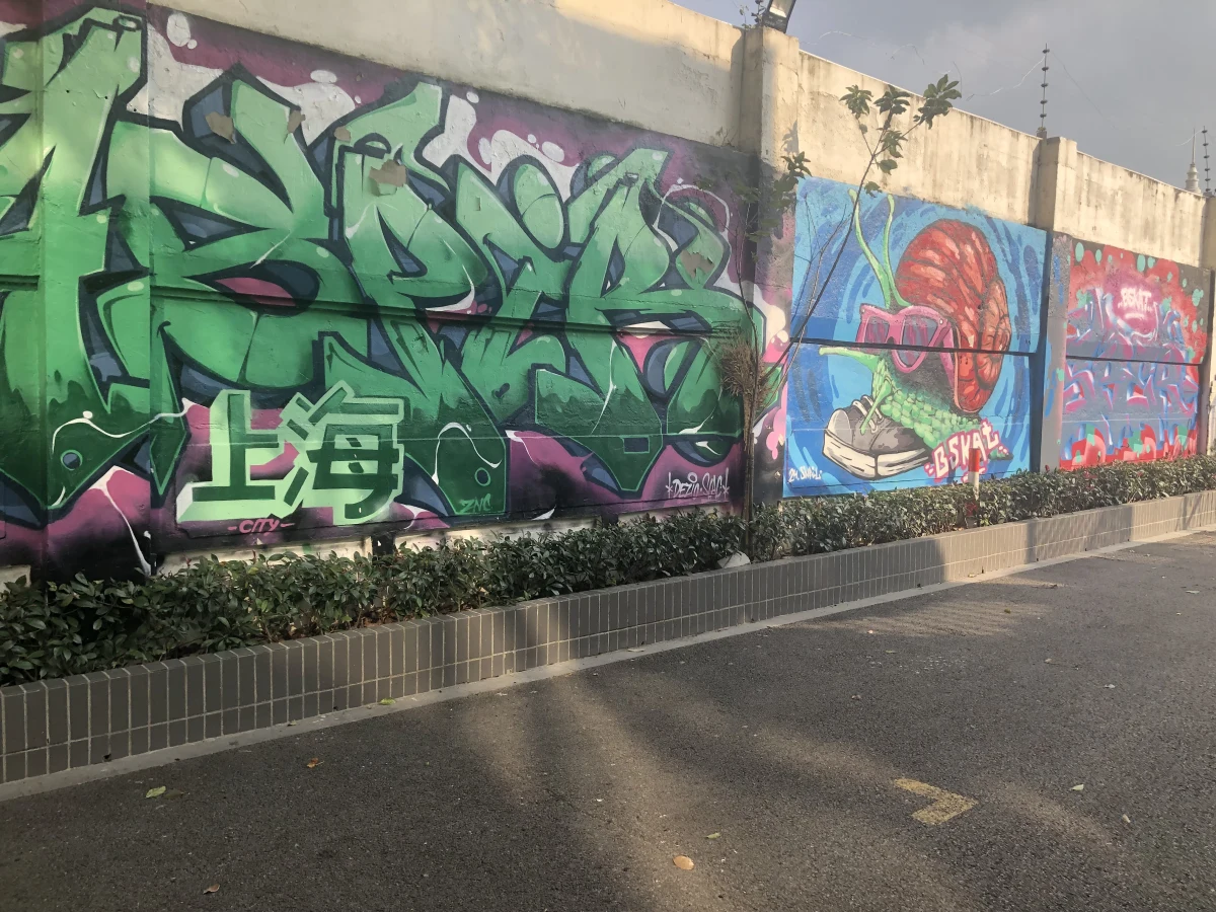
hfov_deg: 63.4
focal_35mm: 28
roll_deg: -0.9
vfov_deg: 49.7
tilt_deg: -1.9
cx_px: 608
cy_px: 456
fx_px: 984
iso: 20
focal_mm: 4
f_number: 1.8
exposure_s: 1/623
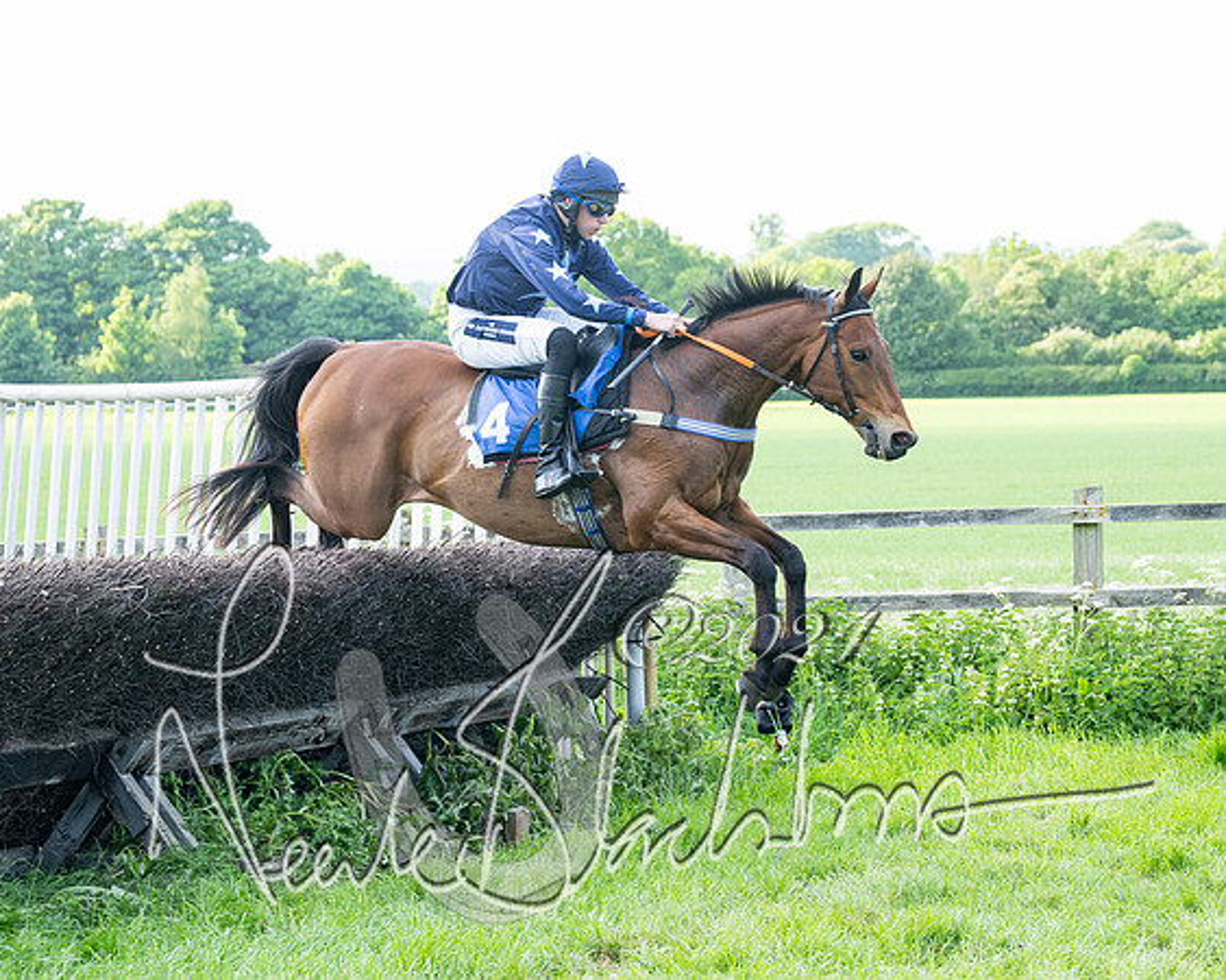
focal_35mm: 116
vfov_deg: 13.3
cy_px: 490
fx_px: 4201
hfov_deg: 16.6
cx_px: 542
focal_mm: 71
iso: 400
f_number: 4
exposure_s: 1/800
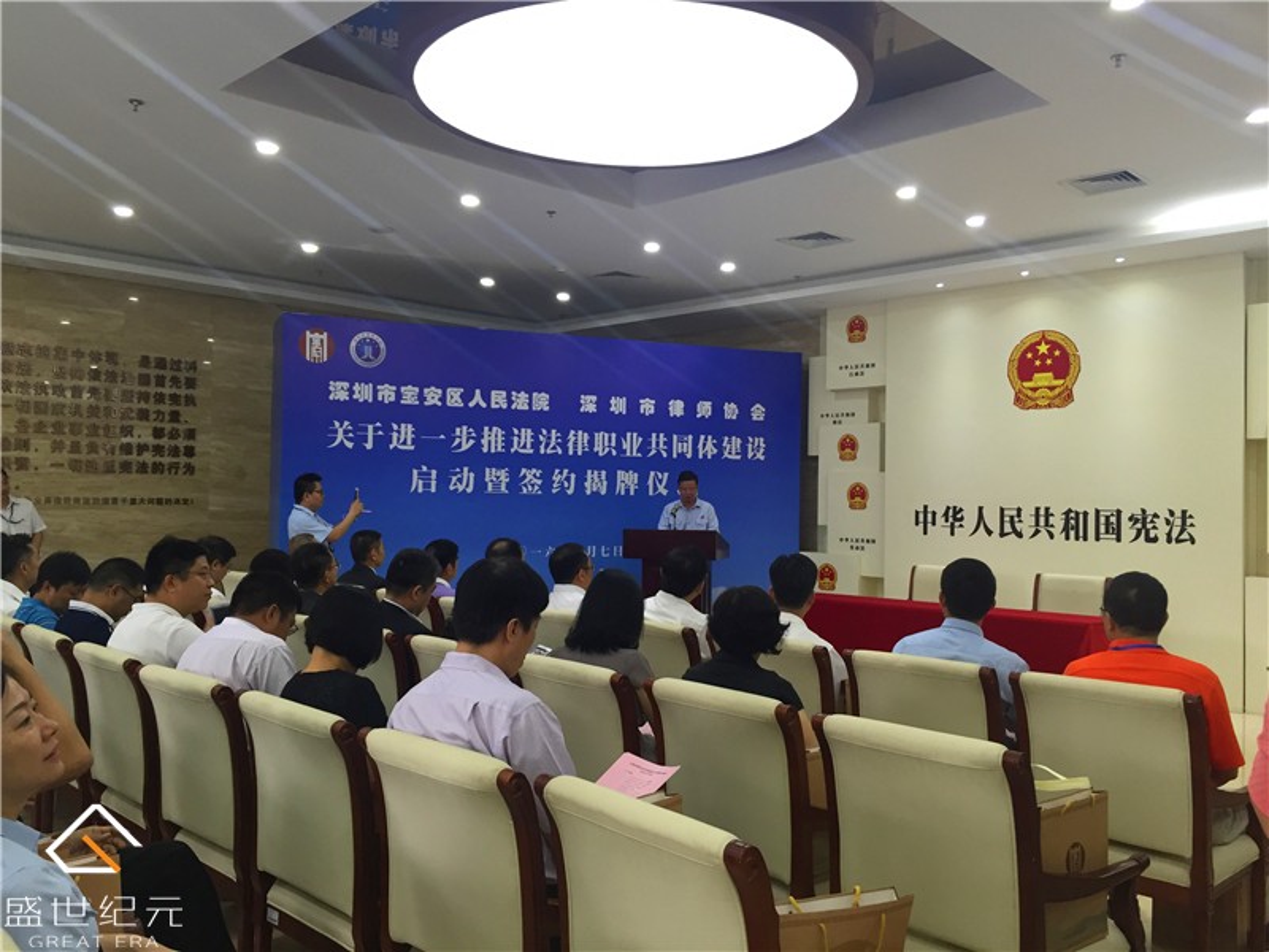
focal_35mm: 29
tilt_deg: +0.9
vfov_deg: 48.2
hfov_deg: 61.7
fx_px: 1063
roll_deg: -1.0
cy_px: 476
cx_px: 634
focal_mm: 4.15
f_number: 2.2
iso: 100
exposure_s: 1/33
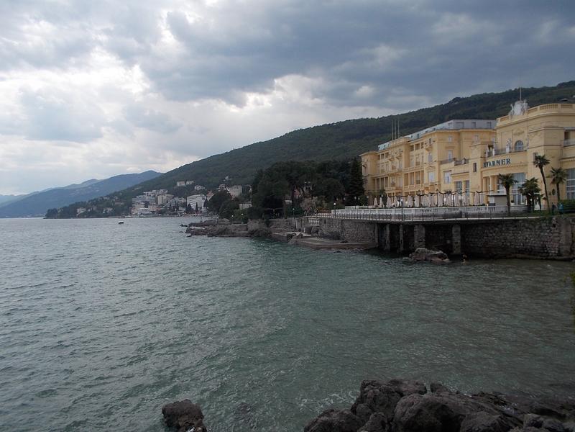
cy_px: 216
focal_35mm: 29
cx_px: 288
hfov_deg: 61.7
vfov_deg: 48.2
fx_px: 482
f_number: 3.3
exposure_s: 1/1000
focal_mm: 4.1
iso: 80
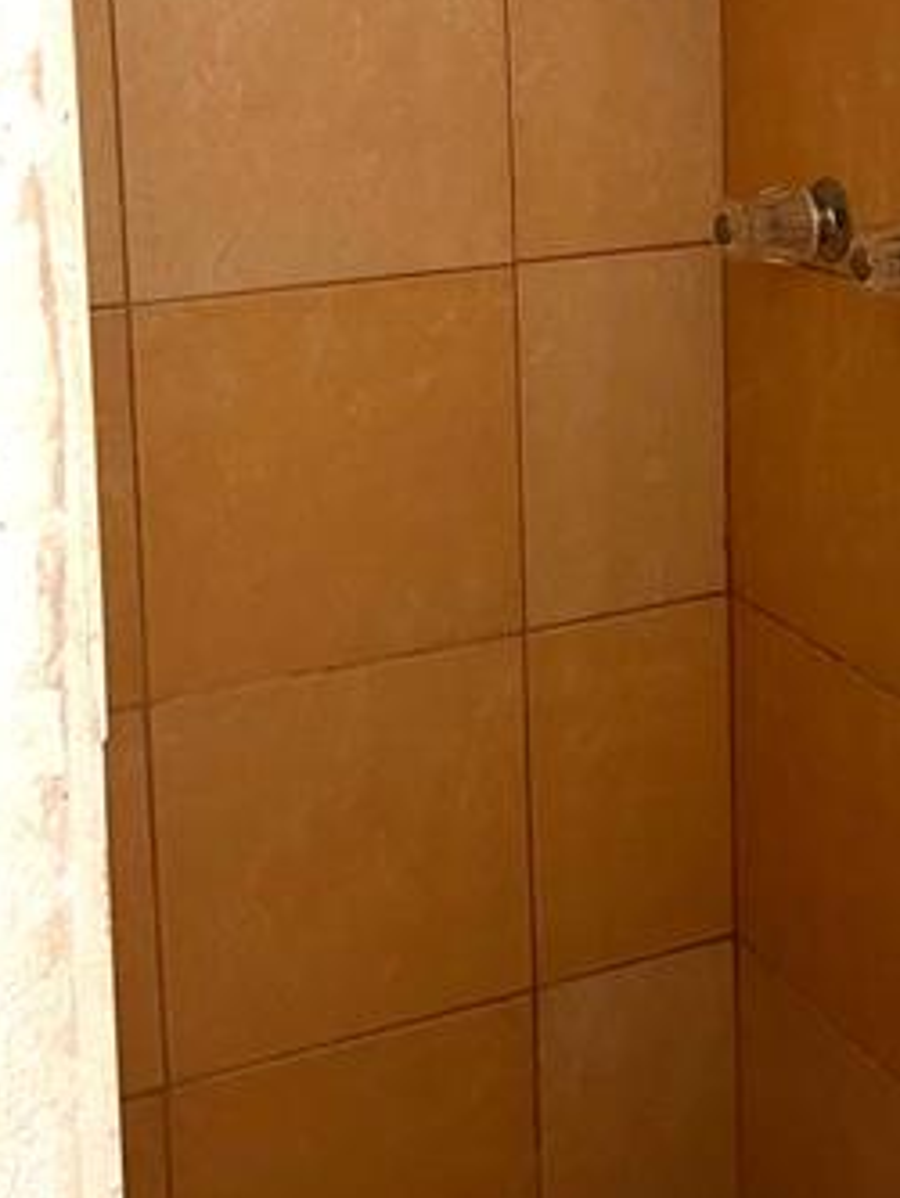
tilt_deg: -6.2
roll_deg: +0.1
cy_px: 148
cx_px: 673
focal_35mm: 60
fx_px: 2079
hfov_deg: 24.2
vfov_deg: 30.9
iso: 160
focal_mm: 5.7
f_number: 1.5
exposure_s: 1/60
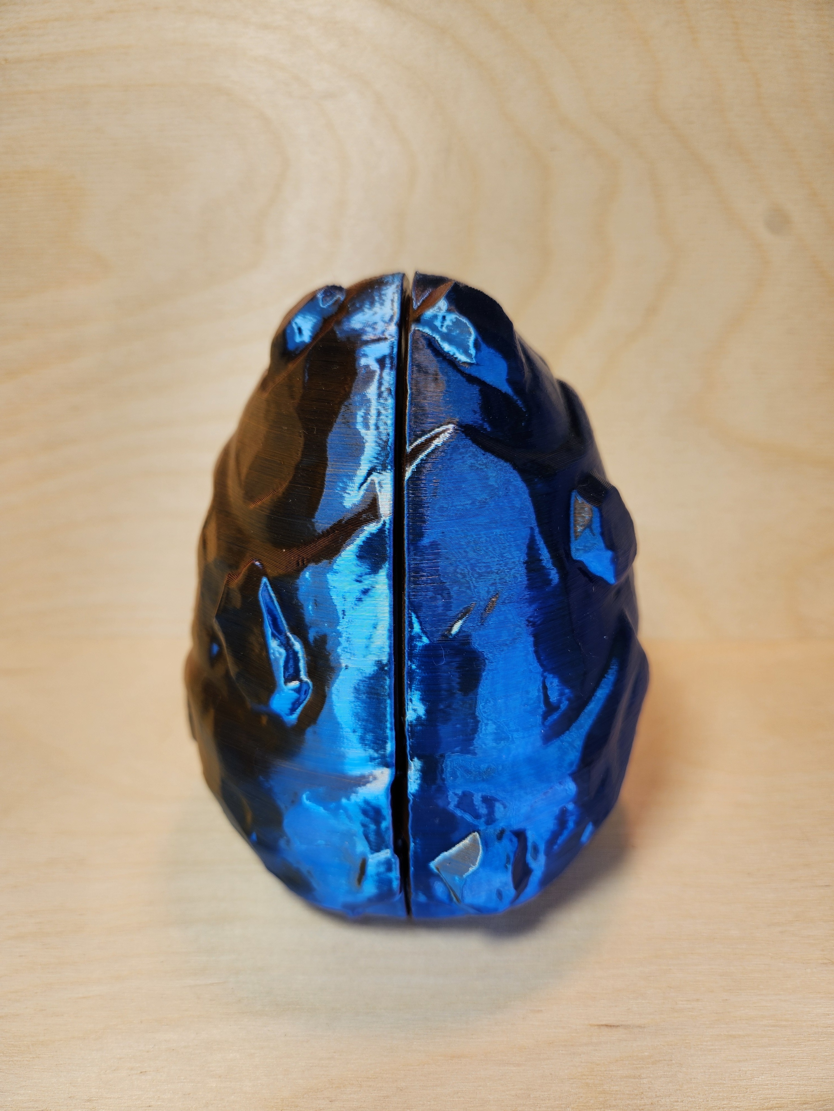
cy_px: 556
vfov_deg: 73.9
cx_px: 417
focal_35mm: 23
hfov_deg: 58.9
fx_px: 739
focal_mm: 5.4
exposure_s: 1/280
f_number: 1.8
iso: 20
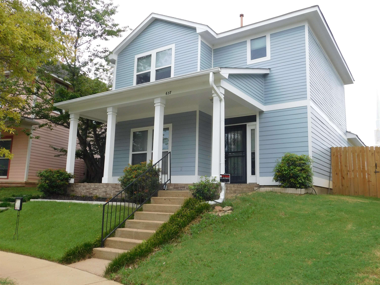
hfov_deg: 60.0
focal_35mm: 30
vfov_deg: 46.8
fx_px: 329
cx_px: 190
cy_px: 142
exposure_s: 1/200
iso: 125
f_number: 3.2
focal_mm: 5.3
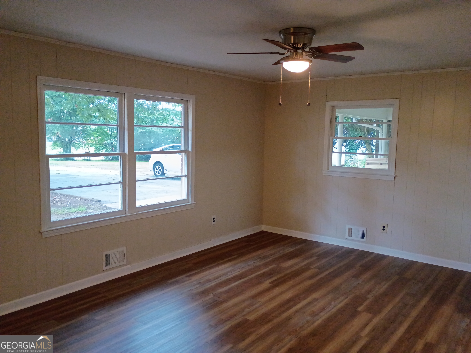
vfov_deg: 48.2
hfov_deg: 61.7
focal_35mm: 29
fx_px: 395
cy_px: 176
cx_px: 236
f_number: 1.8
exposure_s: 1/40
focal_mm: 4.27
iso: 797
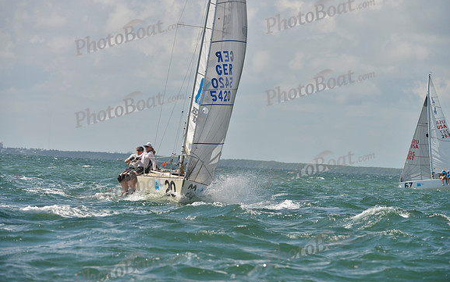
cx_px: 225
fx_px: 2515
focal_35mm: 205
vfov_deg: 6.4
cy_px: 137
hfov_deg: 10.2
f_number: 6.3
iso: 200
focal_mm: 200
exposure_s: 1/1250
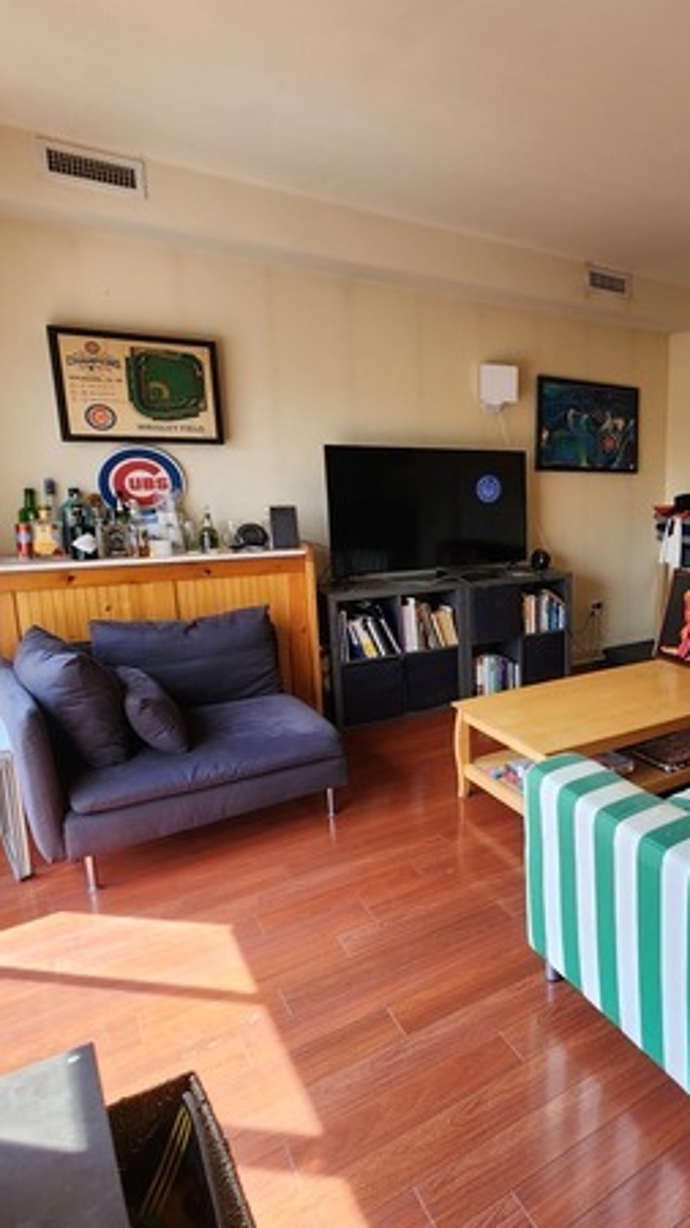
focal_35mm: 21
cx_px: 648
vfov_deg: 83.9
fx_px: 683
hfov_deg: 47.0
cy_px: 614
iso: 64
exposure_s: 1/120
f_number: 2.2
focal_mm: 2.2
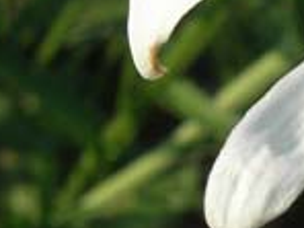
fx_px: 1352
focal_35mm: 154
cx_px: 438
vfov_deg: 9.6
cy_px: 111
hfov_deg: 12.3
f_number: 4.8
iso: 64
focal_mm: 7.8
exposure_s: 1/510
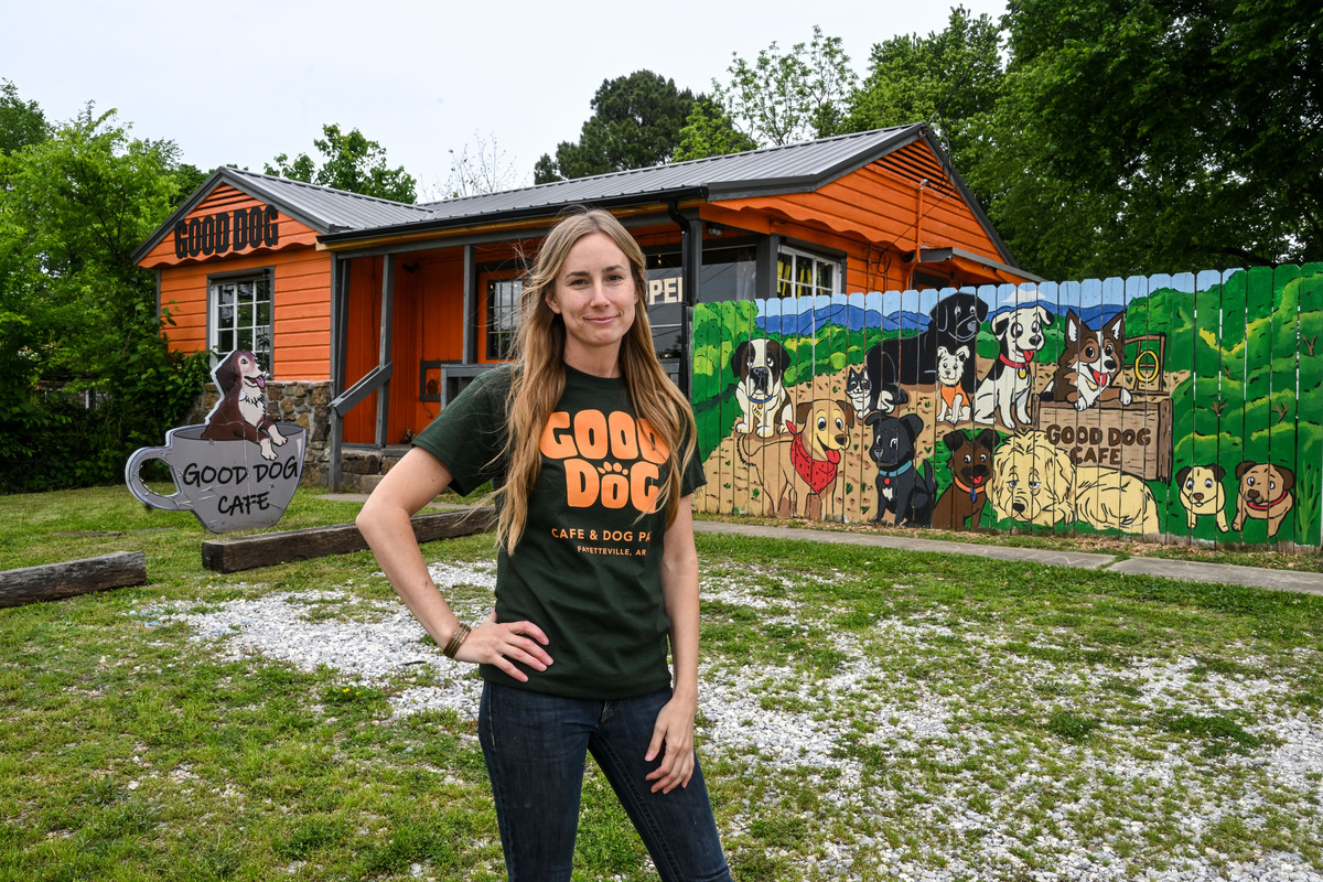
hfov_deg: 61.9
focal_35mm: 30
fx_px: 1102
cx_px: 662
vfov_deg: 43.6
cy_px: 441
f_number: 16
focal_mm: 30
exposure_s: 1/200
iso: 400
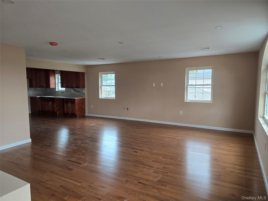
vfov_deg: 58.9
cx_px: 134
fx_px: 178
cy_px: 100
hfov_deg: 73.9
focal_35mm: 23
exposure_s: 1/120
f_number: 1.7
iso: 200
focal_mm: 6.3
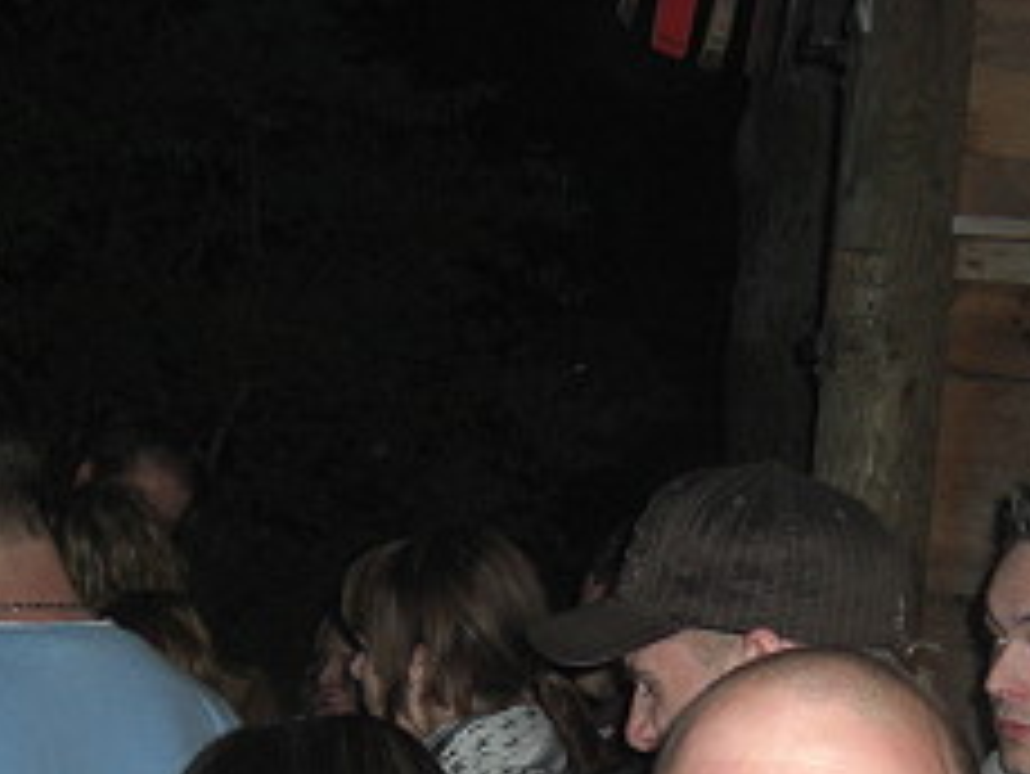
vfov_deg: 16.4
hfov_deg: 22.2
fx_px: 2620
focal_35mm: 88
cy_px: 819
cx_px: 600
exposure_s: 1/60
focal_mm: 7.9
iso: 200
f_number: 2.8
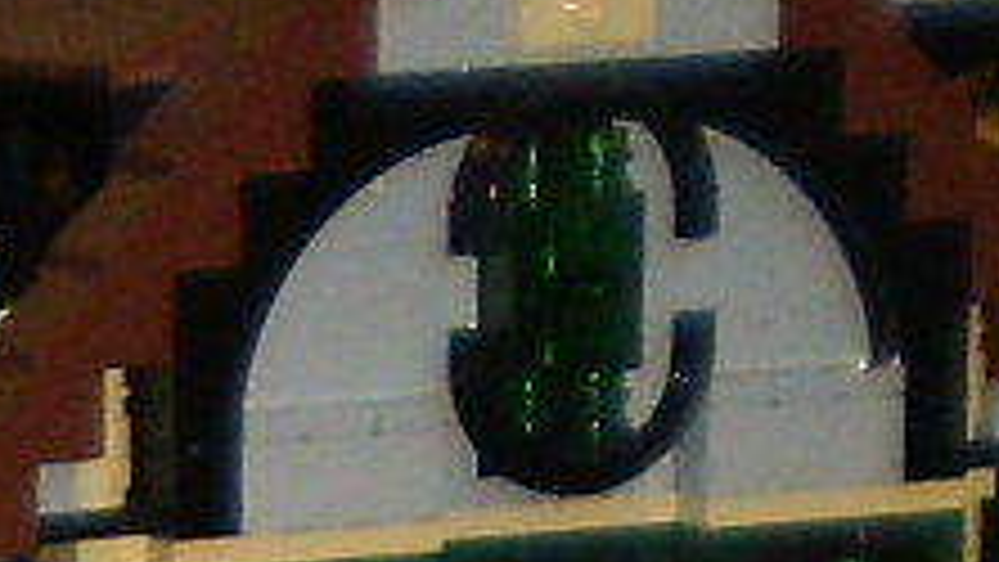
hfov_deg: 6.3
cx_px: -1134
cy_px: 2410
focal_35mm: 330
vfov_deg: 3.5
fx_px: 8744
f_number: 3.5
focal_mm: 7.4
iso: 125
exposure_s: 1/30
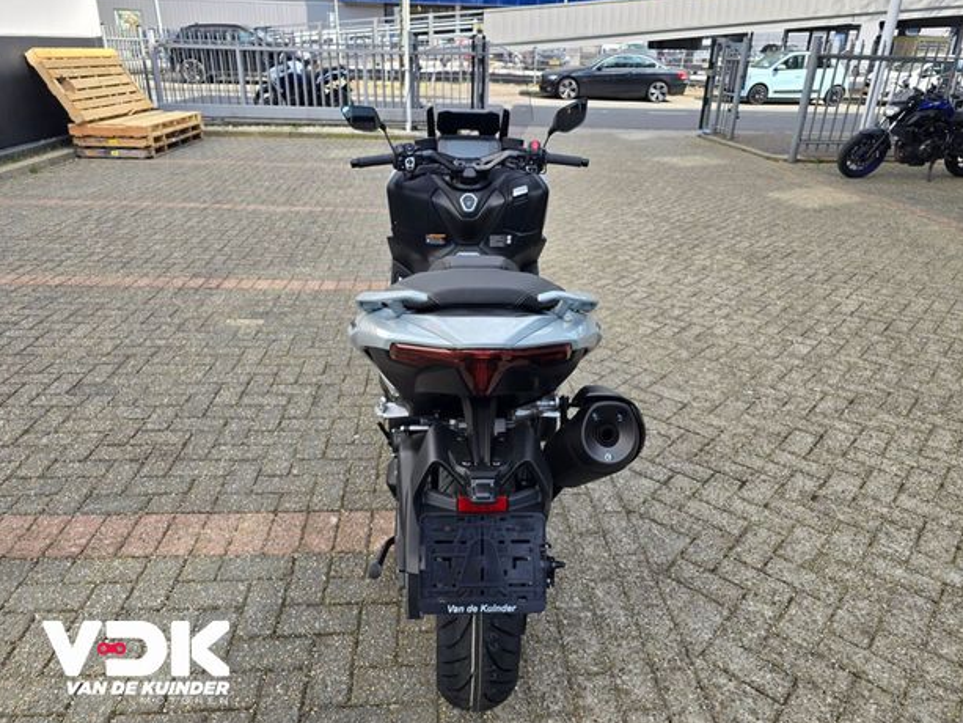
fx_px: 668
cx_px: 490
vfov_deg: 56.8
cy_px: 360
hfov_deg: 71.6
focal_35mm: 24
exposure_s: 1/238
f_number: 1.7
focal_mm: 6.3
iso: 12
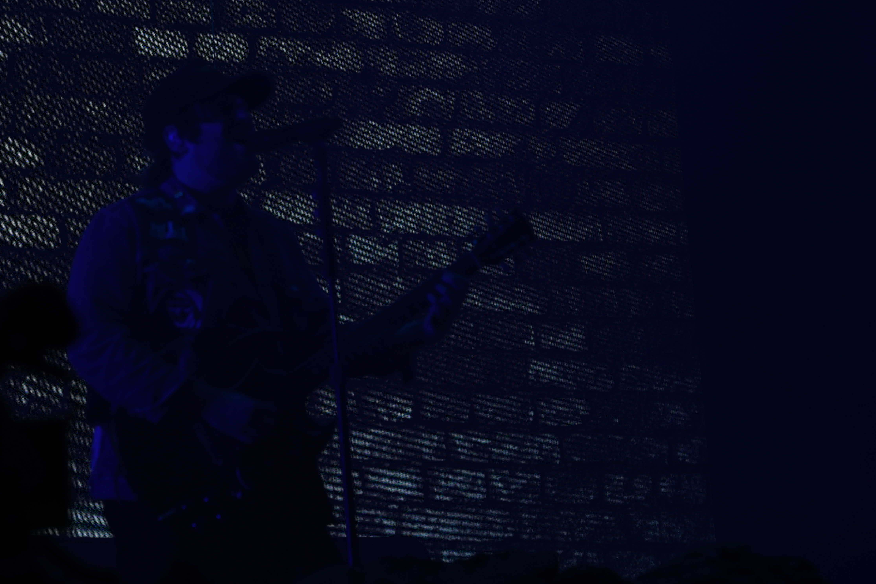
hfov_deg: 14.4
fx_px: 3455
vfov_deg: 9.7
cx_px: 307
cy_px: 216
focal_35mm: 142
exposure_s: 1/250
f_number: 5.6
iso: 100
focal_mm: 105
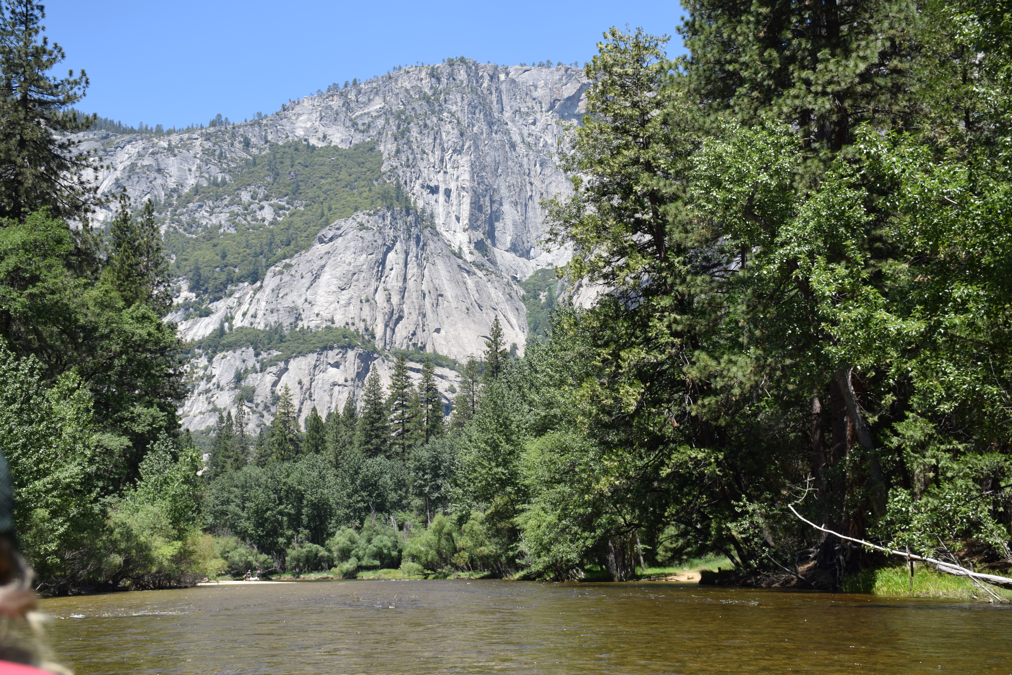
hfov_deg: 41.1
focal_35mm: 48
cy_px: 338
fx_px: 1349
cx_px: 506
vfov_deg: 28.1
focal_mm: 32
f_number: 7.1
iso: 100
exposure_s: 1/200
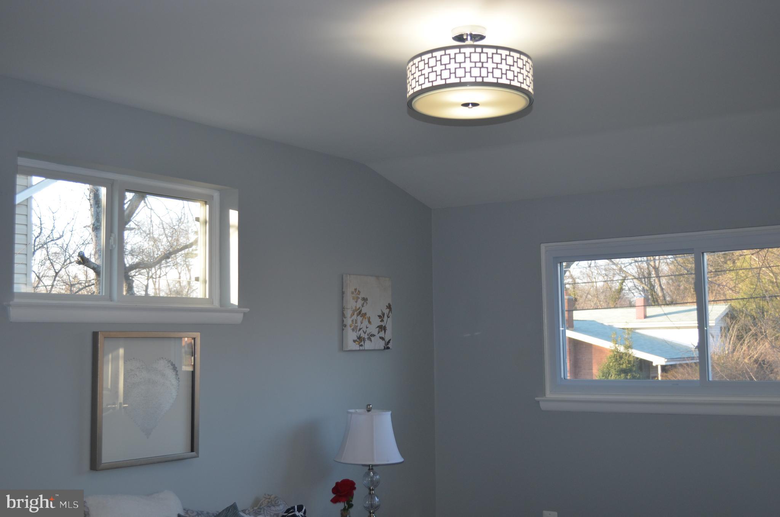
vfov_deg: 30.7
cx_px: 390
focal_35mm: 44
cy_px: 258
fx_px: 940
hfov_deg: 45.0
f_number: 4.5
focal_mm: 29
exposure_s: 1/100
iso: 400
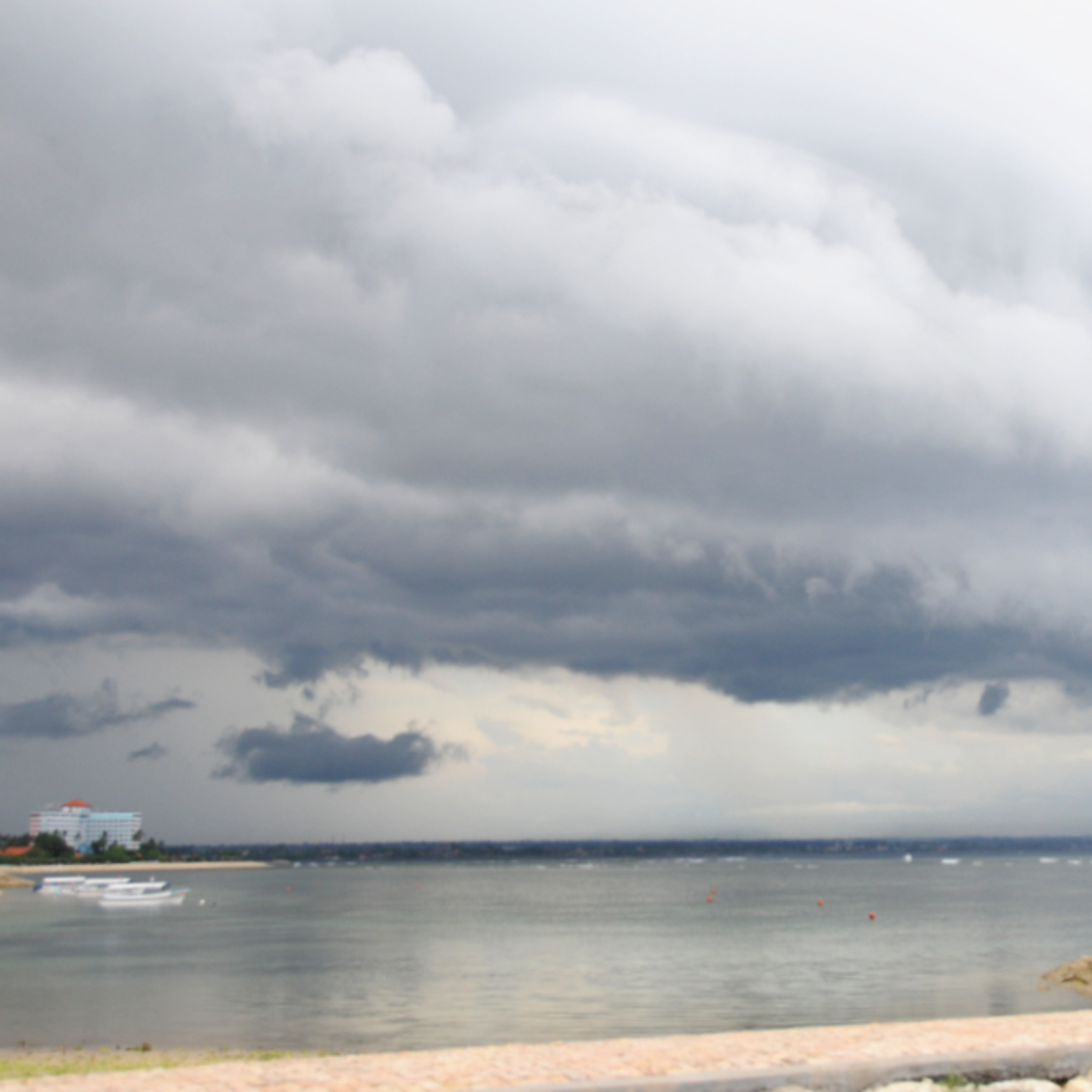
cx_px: 799
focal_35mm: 51
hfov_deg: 32.8
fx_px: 1820
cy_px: 542
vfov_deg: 33.4
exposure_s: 1/800
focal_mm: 26
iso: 320
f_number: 5.6
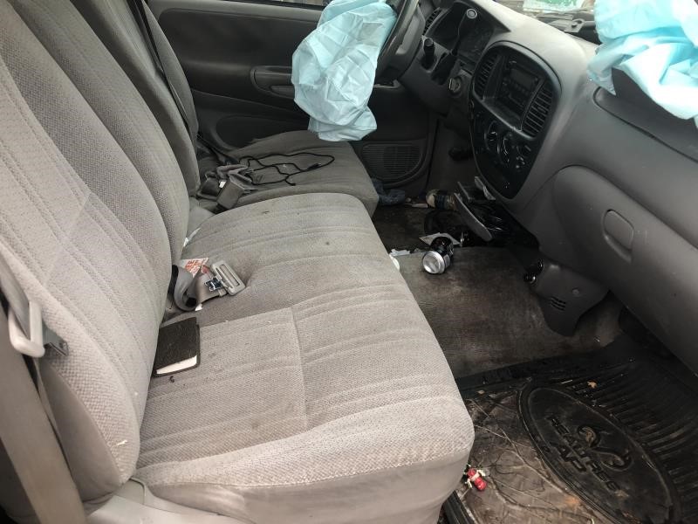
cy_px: 262
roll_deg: -3.7
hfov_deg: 63.4
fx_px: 565
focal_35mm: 28
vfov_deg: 49.7
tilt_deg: -29.9
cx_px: 349
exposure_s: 1/30
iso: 25
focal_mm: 3.99
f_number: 1.8
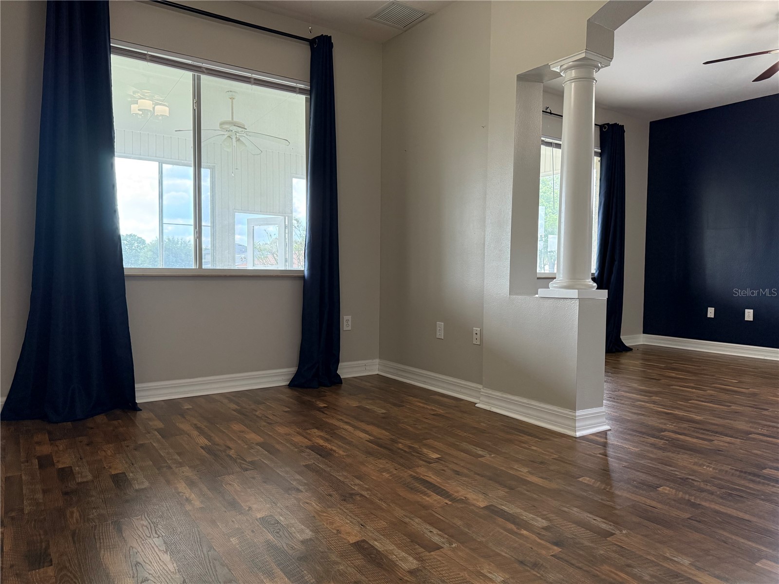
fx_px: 540
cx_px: 390
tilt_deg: -1.6
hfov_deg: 71.6
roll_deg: -0.5
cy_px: 292
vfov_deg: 56.8
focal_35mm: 24
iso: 320
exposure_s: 1/120
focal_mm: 6.76
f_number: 1.78
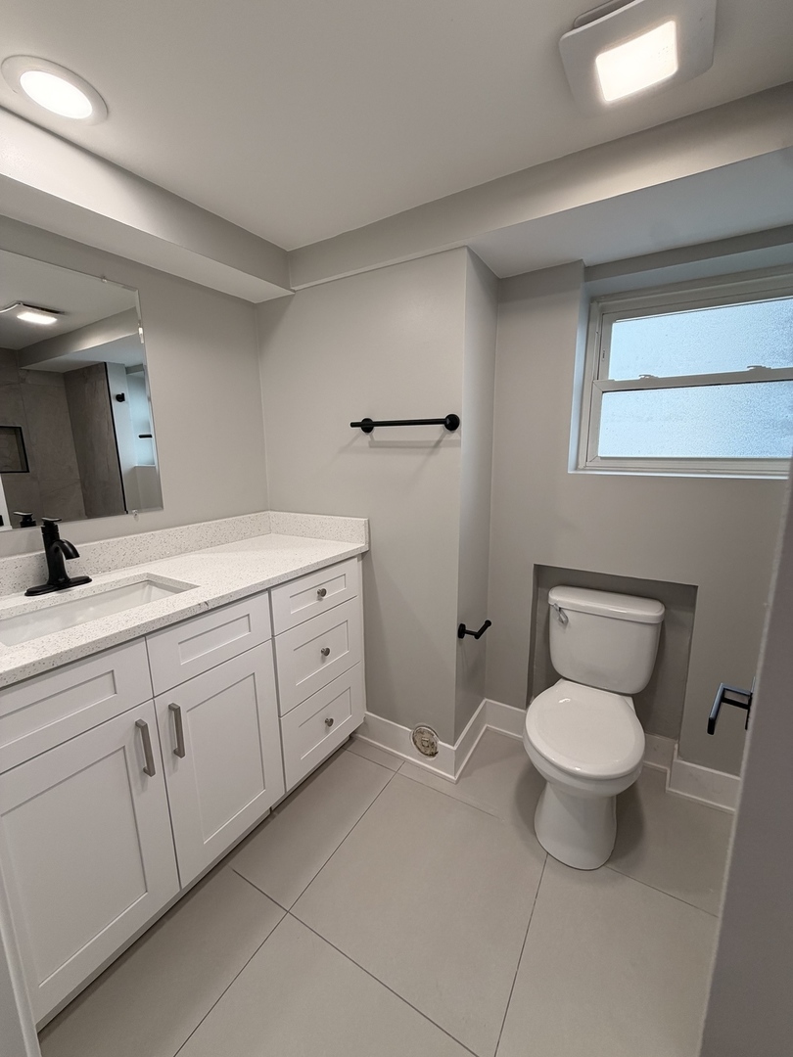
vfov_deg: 102.1
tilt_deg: -10.7
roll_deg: +0.6
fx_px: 428
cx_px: 396
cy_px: 528
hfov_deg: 85.7
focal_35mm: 14
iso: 100
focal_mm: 2.22
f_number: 2.2
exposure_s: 1/120
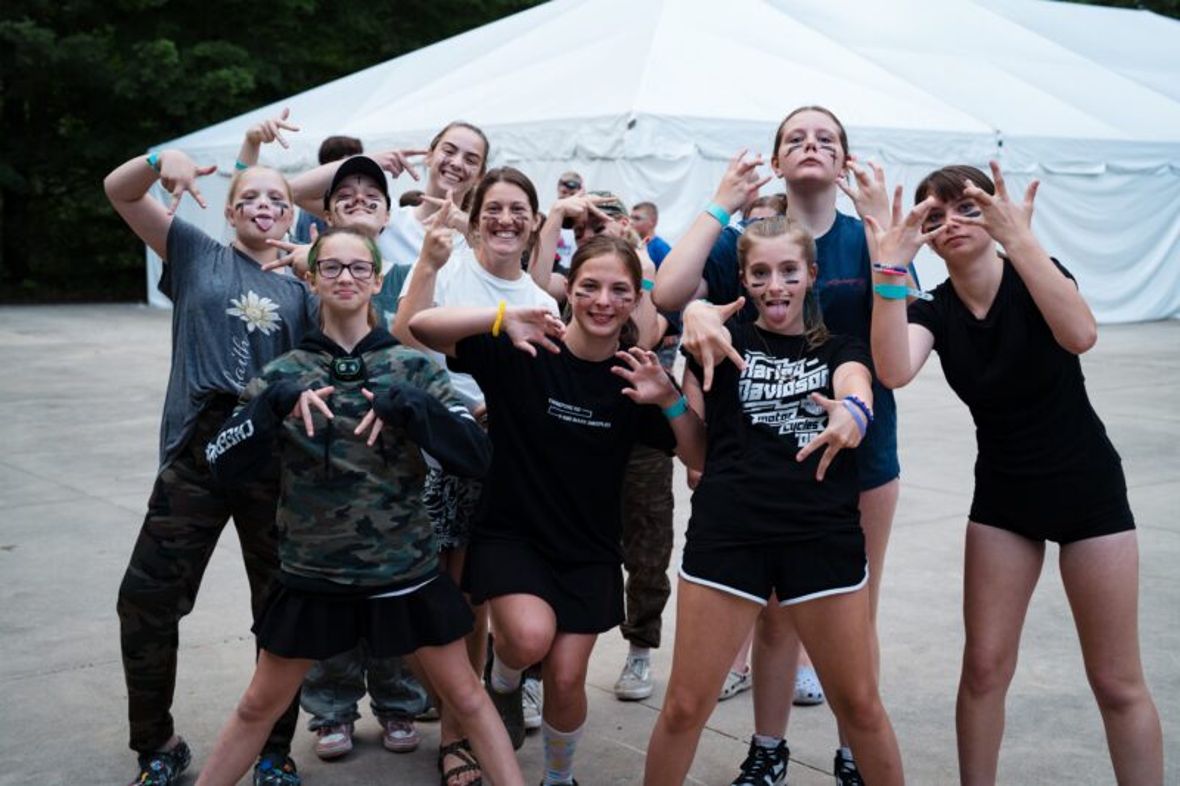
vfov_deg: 27.0
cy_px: 393
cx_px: 590
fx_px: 1638
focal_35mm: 50
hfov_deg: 39.6
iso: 1600
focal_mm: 50
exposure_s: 1/640
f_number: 4
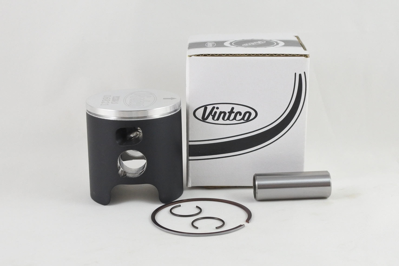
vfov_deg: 29.2
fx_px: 510
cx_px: 200
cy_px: 133
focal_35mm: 46
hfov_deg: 42.7
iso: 560
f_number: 4.5
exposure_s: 1/125
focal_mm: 17.2
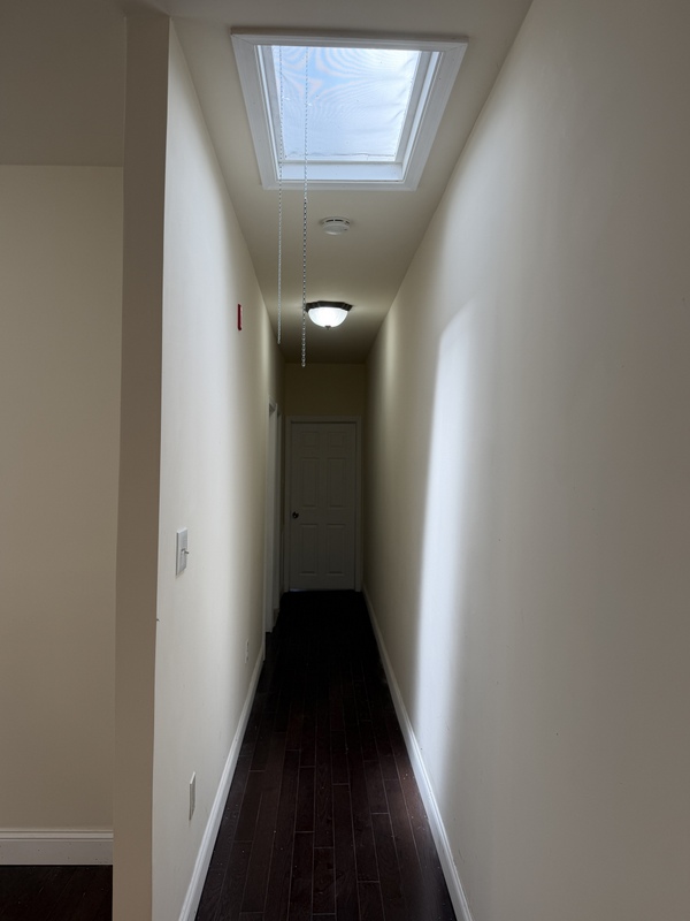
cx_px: 345
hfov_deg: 56.8
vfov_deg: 71.6
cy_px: 460
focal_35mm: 24
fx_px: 638
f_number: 1.78
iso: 64
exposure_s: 1/121
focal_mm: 6.76
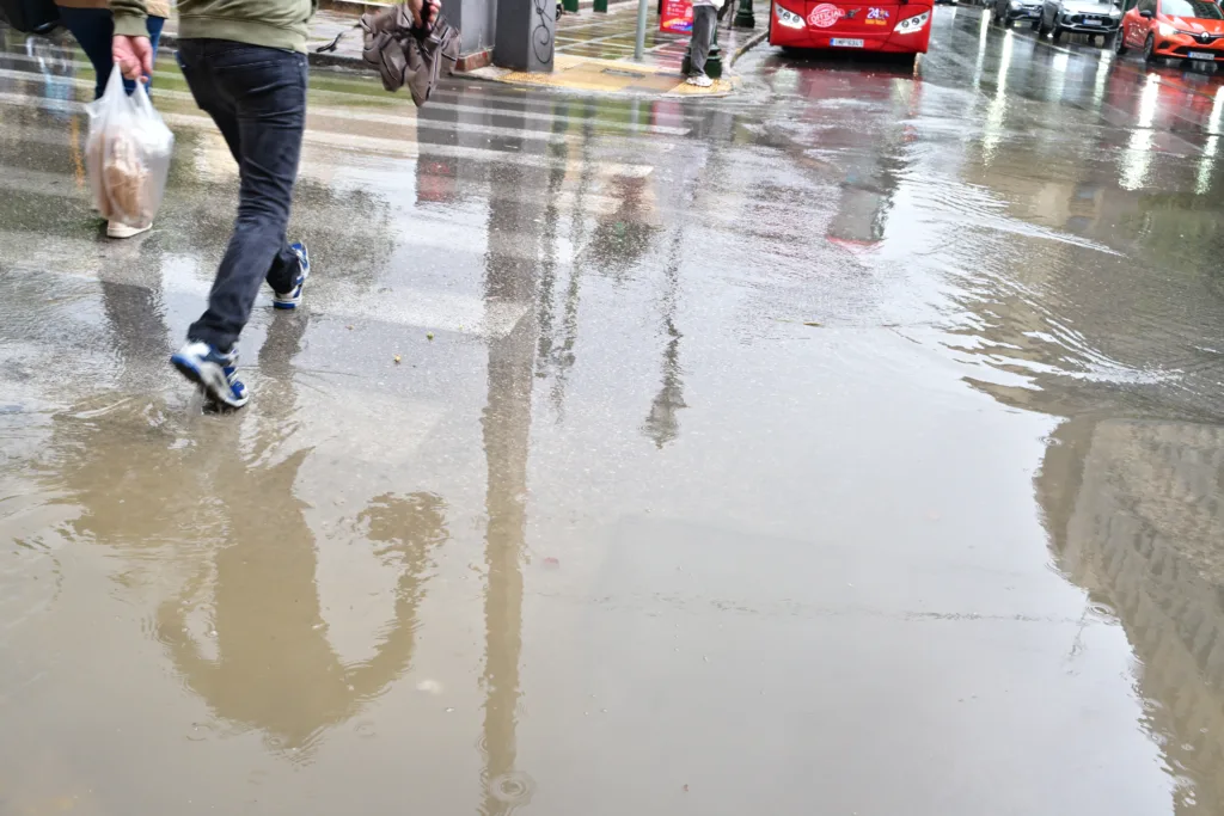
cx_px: 612
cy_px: 408
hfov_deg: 54.4
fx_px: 1190
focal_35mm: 35
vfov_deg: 37.9
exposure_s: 1/100
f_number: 8
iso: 640
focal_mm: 35
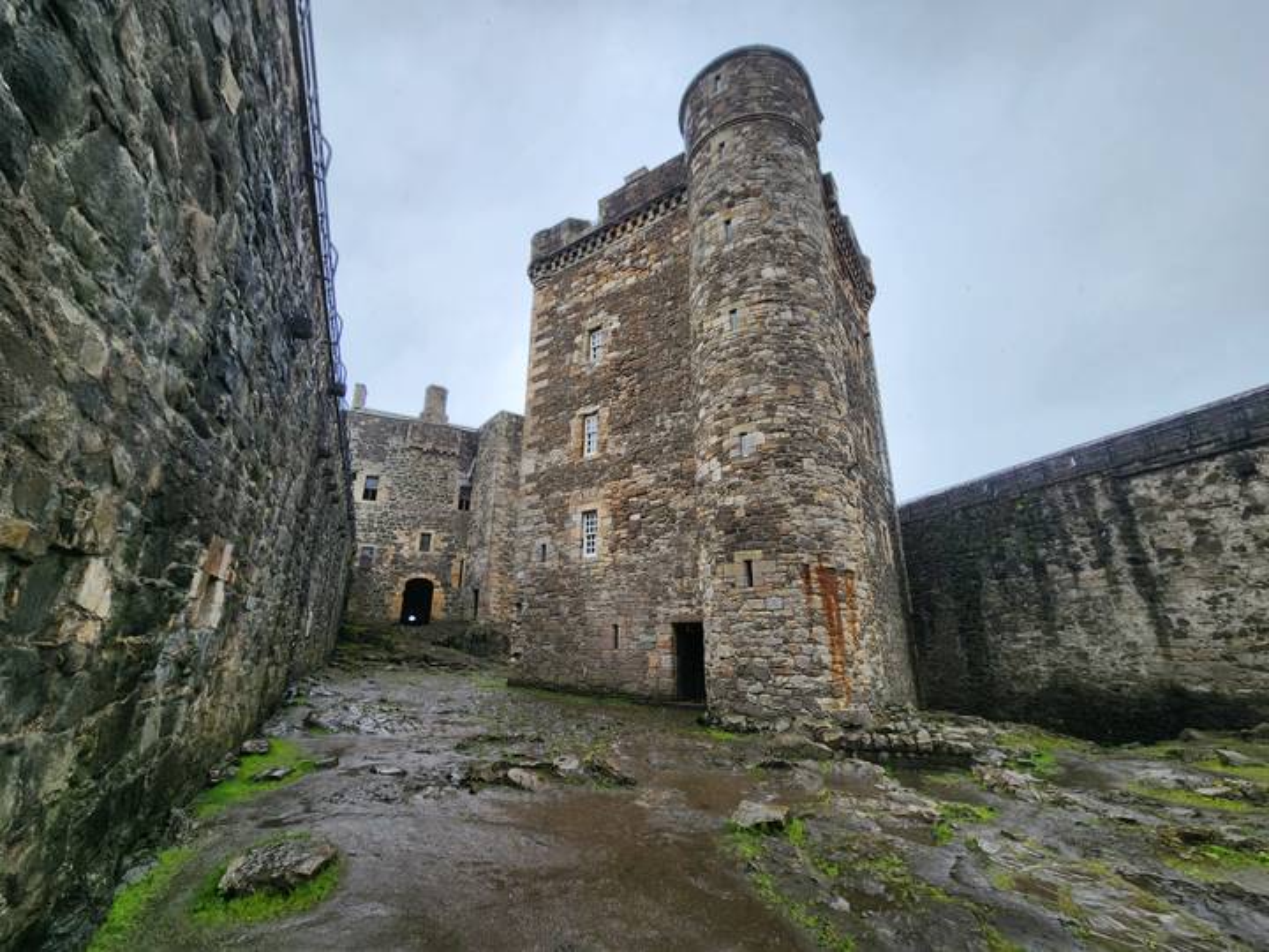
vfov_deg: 89.9
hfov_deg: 106.2
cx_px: 634
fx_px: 477
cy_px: 476
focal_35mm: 13
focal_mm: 2.2
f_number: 2.2
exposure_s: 1/746
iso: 50
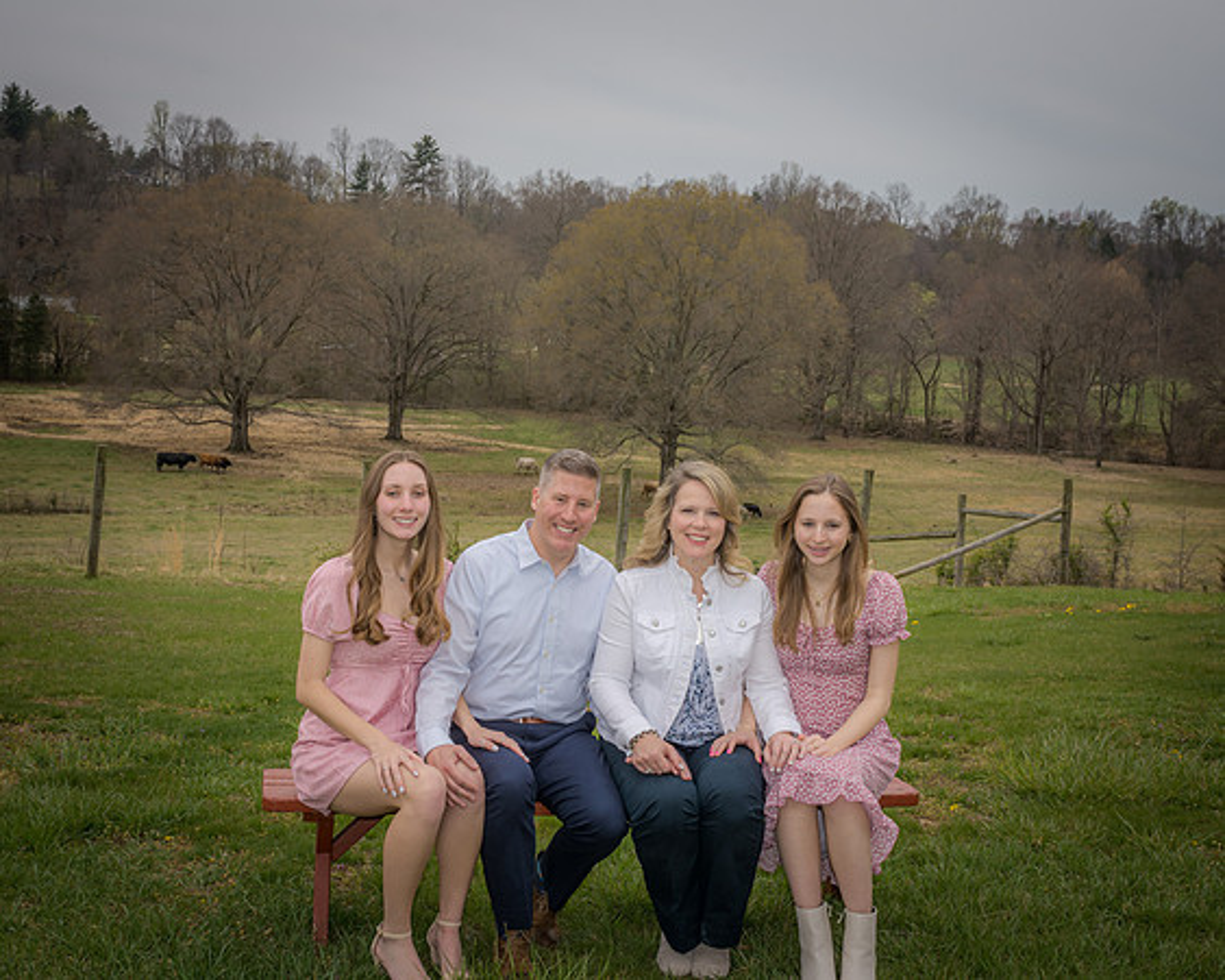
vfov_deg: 35.4
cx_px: 612
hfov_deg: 43.5
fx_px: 1536
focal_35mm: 42
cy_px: 490
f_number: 8
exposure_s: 1/250
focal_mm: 24
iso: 140
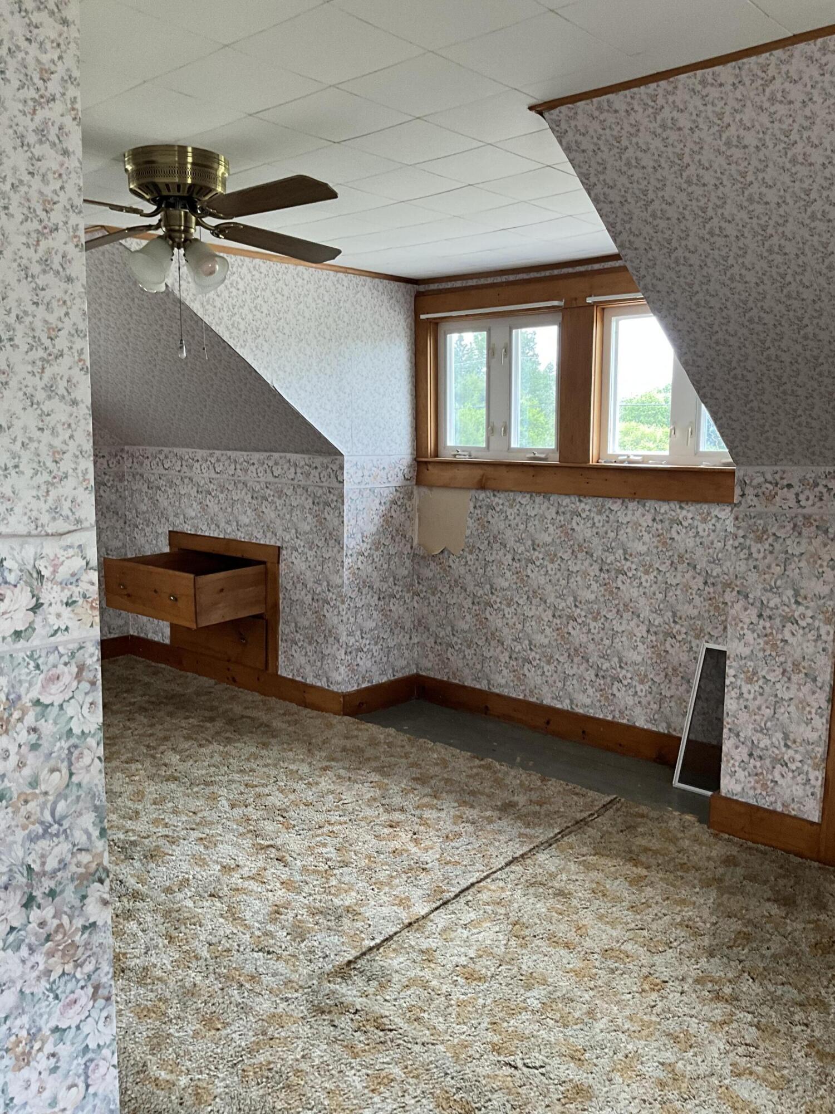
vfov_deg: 61.7
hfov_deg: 48.2
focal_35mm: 29
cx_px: 418
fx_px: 933
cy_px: 557
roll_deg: -0.7
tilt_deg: -10.9
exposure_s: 1/60
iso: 100
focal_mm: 3
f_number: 1.8
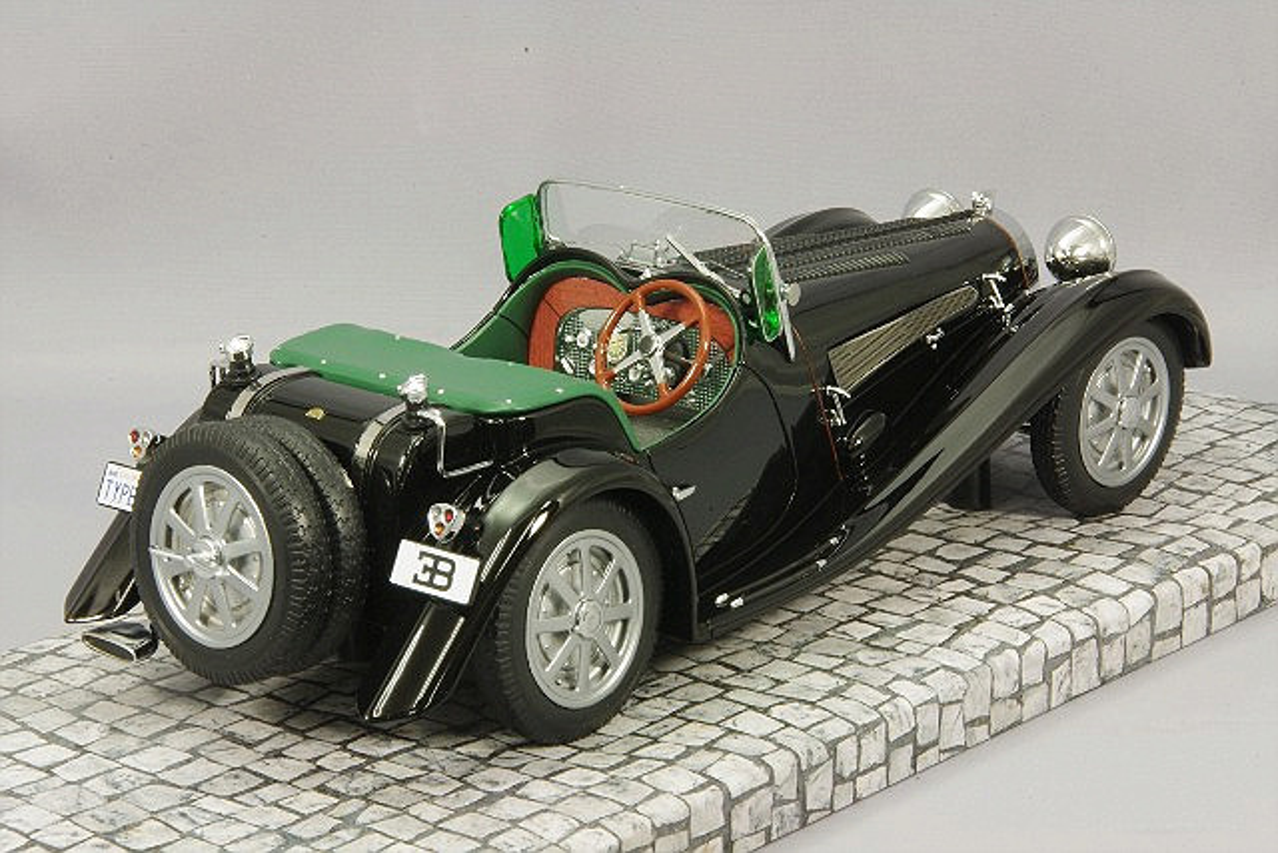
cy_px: 426
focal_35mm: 112
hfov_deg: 18.3
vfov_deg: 12.2
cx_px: 639
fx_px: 3977
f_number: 32
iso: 400
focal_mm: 75
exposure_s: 1
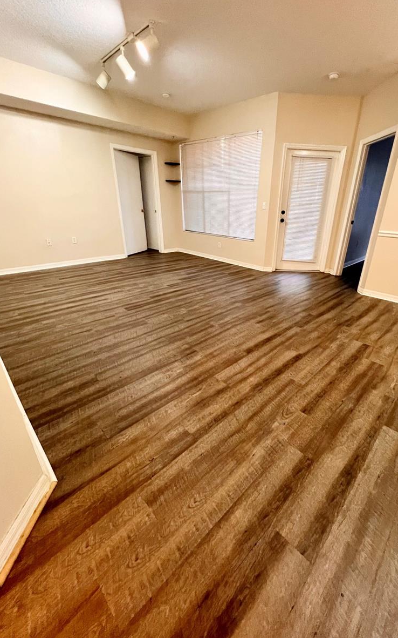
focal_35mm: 14
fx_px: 243
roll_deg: -1.6
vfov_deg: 105.3
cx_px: 231
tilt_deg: -25.3
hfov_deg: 78.0
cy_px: 319
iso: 500
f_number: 1.8
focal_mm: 1.57
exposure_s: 1/60
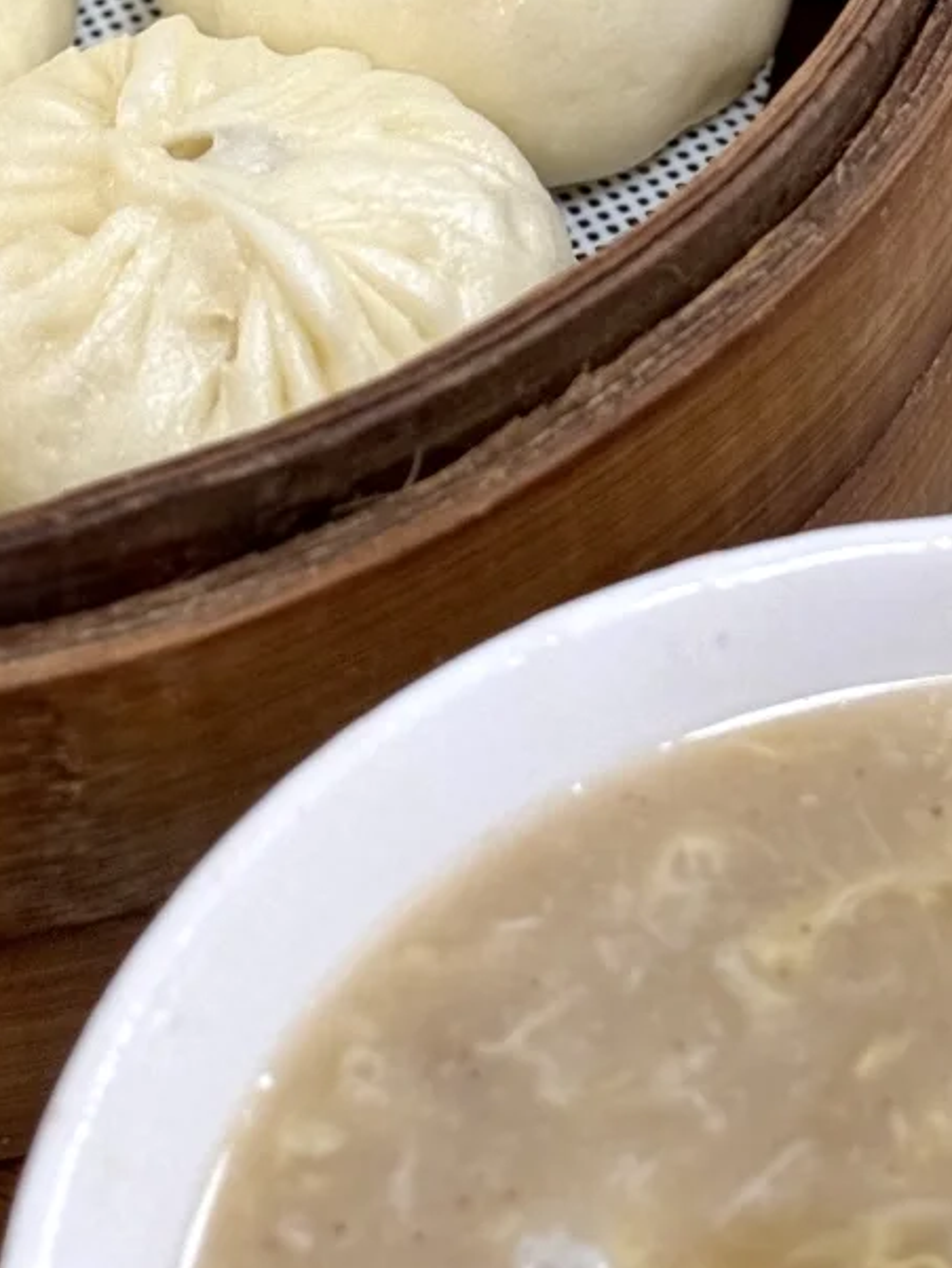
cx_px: 699
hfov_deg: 12.8
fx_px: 4215
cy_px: 418
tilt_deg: -47.0
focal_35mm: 115
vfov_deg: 17.1
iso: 250
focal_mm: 6.76
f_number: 1.78
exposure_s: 1/49
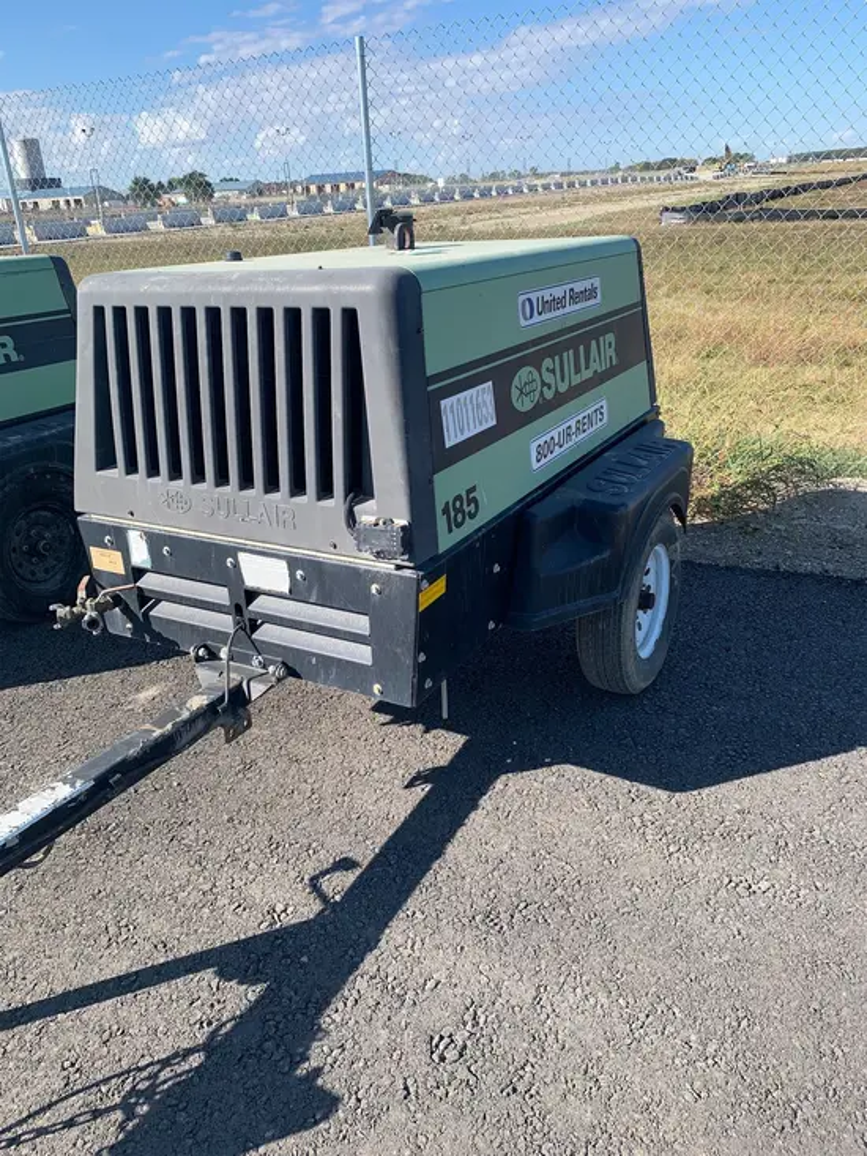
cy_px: 578
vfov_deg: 67.3
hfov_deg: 53.1
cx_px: 434
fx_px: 868
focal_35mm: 26
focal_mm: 4.25
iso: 25
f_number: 1.8
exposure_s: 1/1176
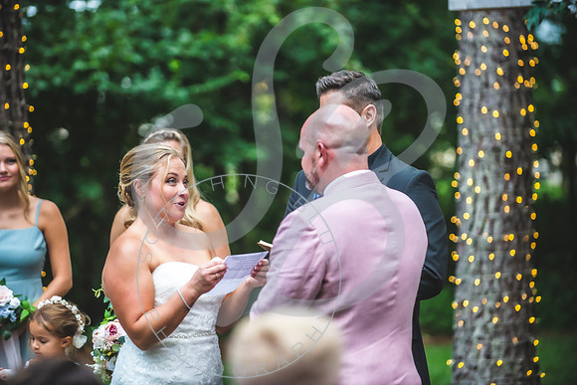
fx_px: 2405
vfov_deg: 9.2
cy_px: 192
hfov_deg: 13.7
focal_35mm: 150
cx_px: 288
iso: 1000
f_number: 2.8
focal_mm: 150
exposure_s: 1/800
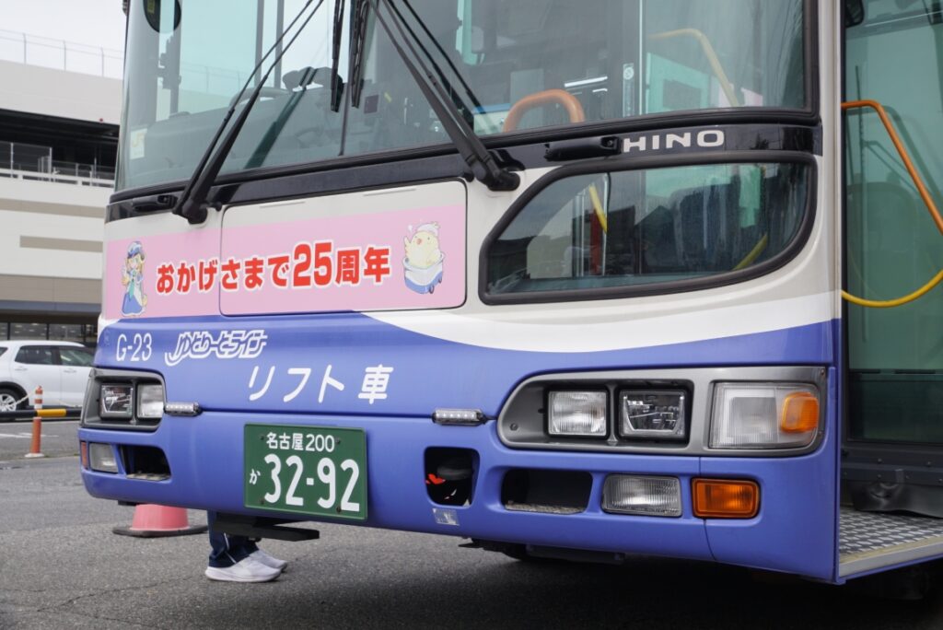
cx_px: 472
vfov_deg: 25.8
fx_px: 1376
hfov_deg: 37.8
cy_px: 315
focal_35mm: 52
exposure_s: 1/100
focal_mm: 35
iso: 100
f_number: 10
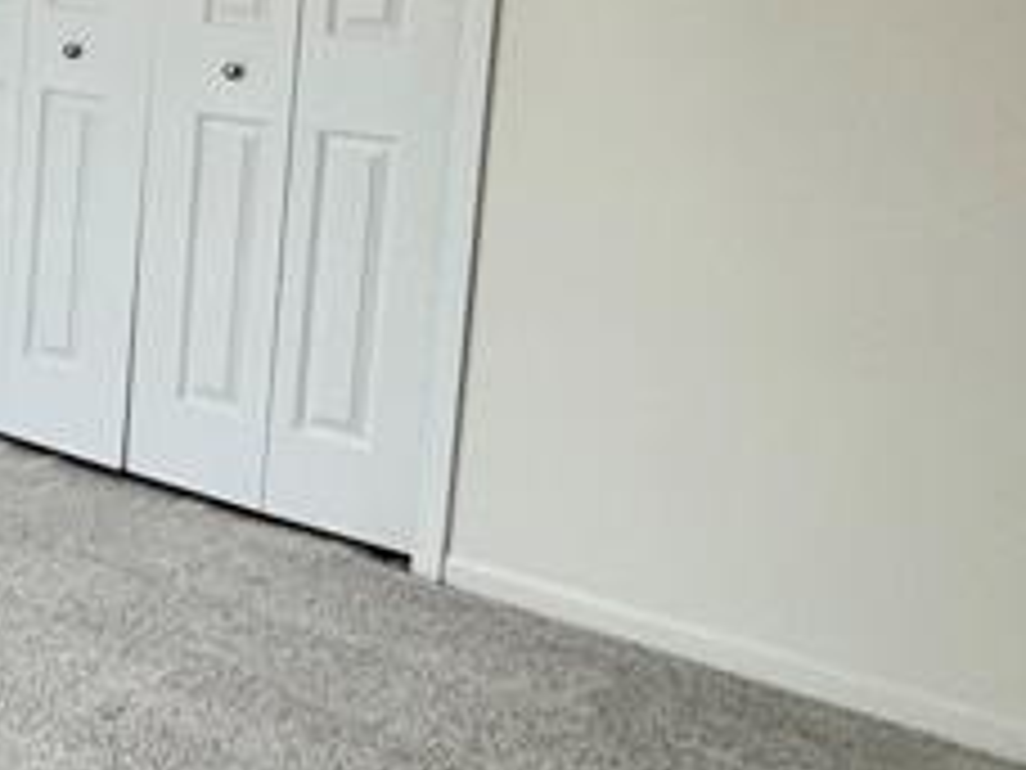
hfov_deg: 23.3
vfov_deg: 22.8
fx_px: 1867
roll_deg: +0.0
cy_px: 95
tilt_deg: -10.1
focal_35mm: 63
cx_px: -590
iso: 100
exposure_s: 1/120
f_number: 2.2
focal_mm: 2.22
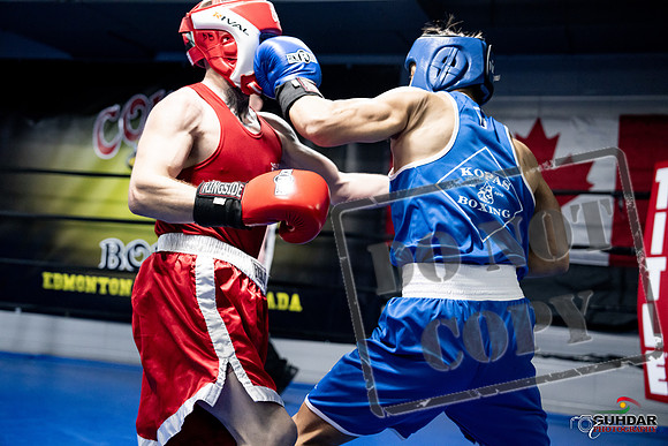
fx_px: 928
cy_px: 223
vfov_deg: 27.0
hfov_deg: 39.6
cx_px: 334
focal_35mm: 50
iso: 6400
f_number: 2.8
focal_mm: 50
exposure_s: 1/1000
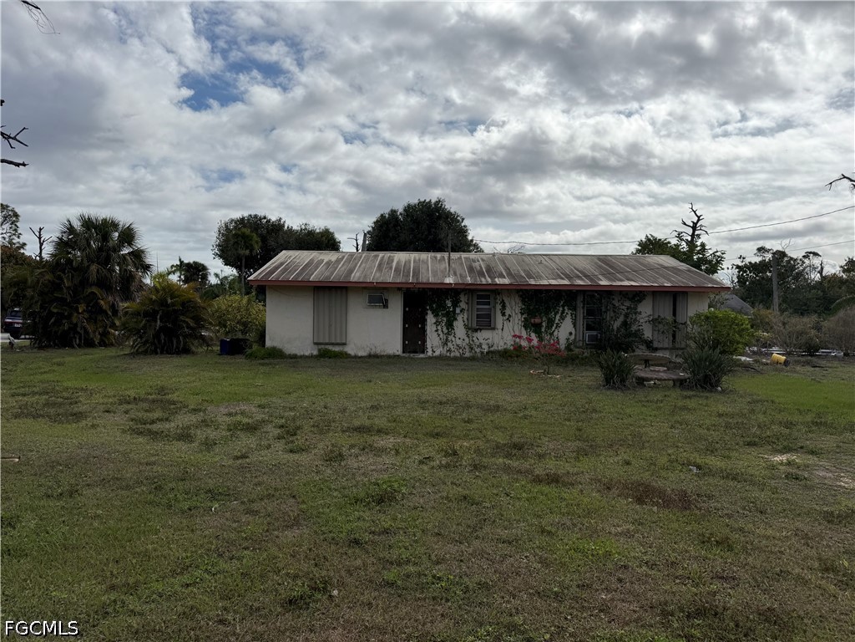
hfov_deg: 71.6
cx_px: 428
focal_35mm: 24
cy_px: 321
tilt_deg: -0.8
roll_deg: -0.5
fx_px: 593
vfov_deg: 56.8
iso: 80
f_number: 1.78
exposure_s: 1/14286
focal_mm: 6.76
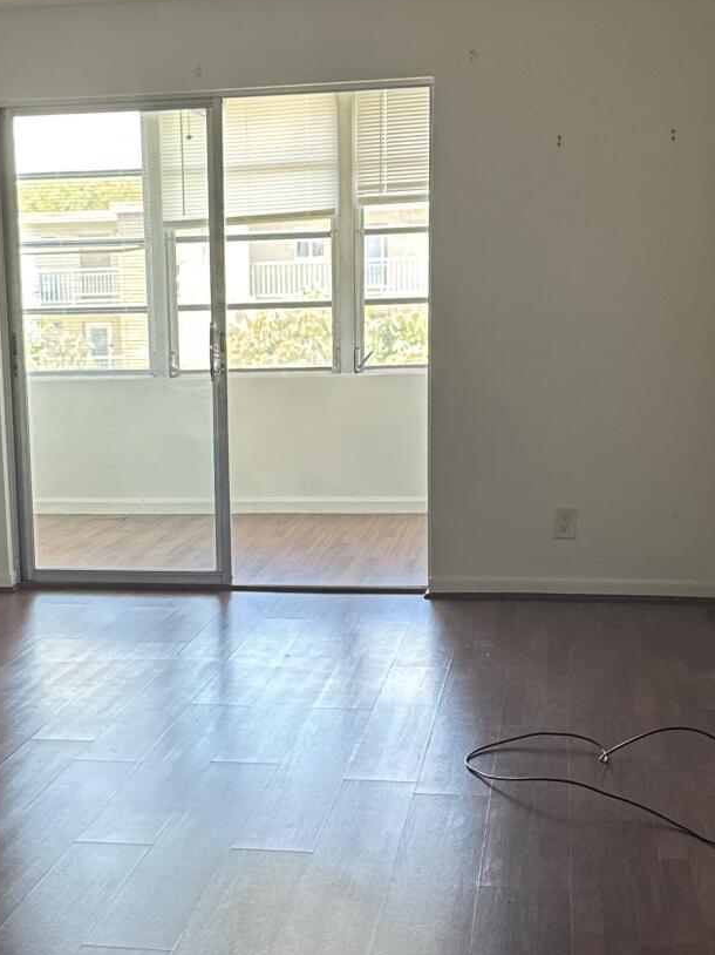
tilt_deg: -11.1
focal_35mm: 59
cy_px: 575
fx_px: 1626
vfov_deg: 32.6
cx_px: 207
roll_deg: +2.5
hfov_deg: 24.6
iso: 200
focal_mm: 6.76
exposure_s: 1/121
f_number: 1.78
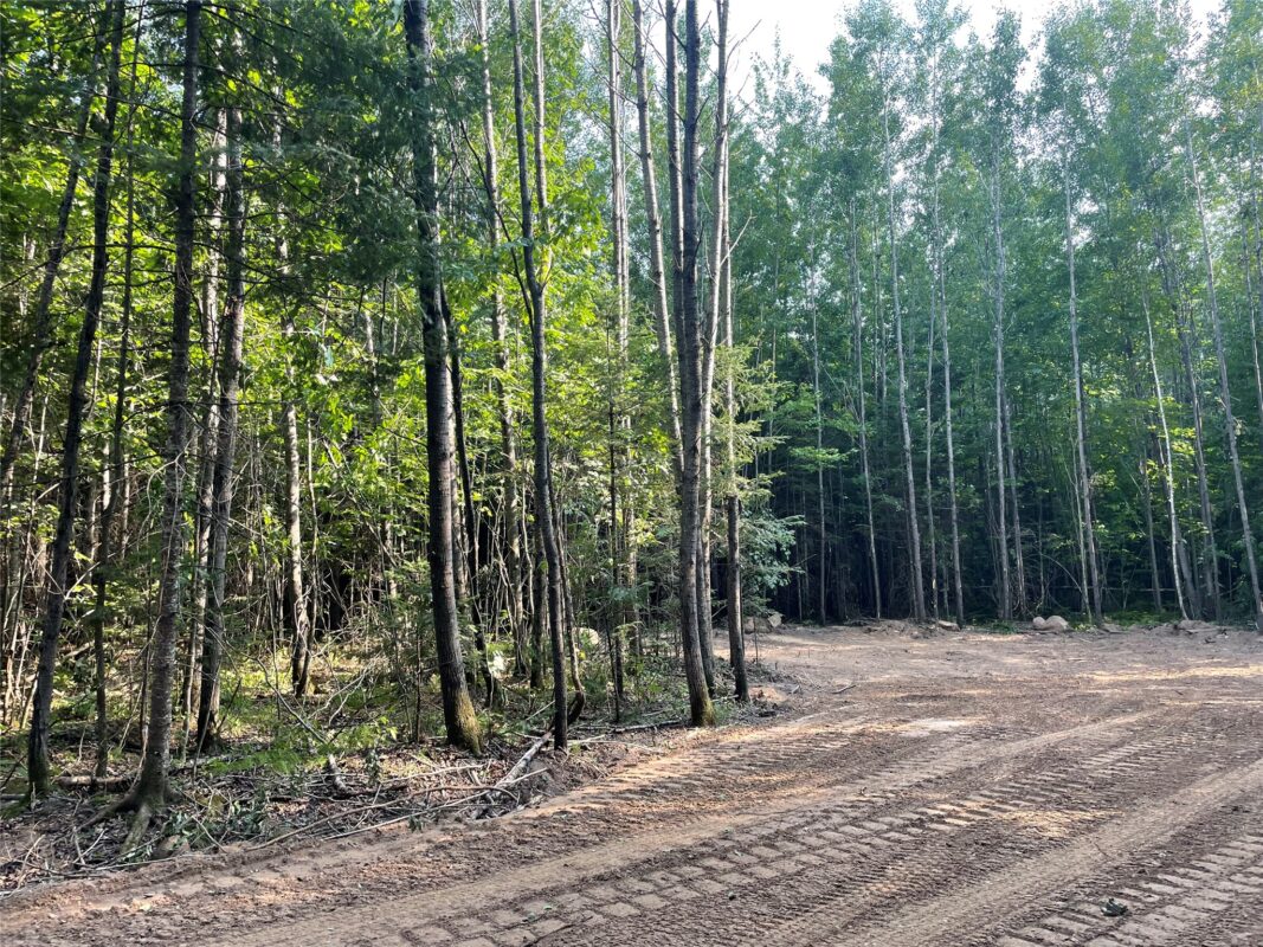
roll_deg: +2.7
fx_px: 949
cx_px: 632
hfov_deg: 67.3
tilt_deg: +6.2
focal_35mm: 26
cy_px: 474
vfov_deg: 53.1
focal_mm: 4.2
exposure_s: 1/211
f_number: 1.6
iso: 32
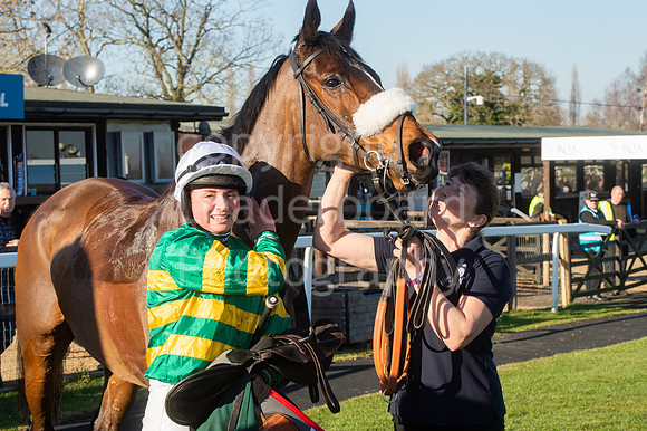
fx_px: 1617
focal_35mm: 90
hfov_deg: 22.6
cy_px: 216
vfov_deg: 15.2
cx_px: 324
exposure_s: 1/250
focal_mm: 90
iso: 400
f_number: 13
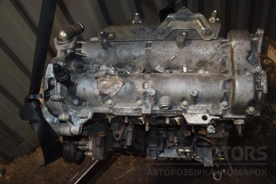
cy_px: 92
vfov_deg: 34.2
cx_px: 138
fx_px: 299
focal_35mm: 39
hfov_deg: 49.6
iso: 800
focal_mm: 26
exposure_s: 1/60
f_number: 5
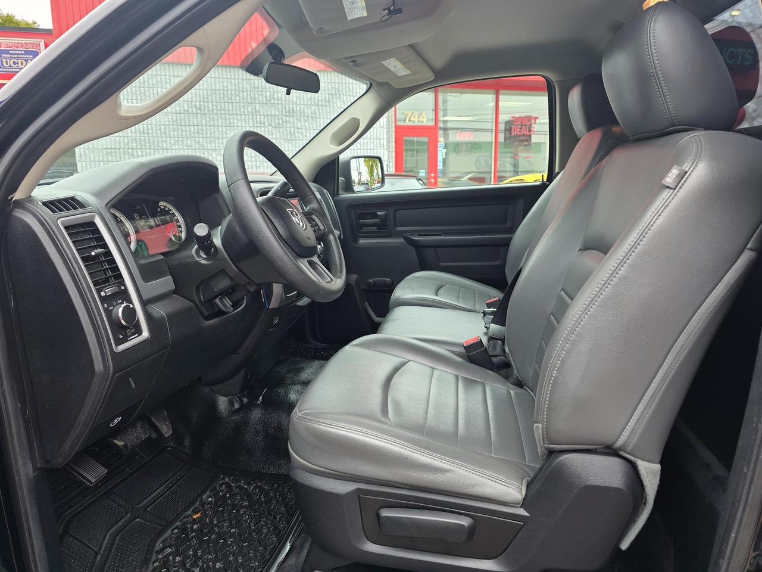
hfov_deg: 73.9
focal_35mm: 23
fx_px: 506
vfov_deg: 58.9
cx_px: 381
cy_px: 286
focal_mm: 6.3
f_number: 1.7
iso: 40
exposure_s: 1/120
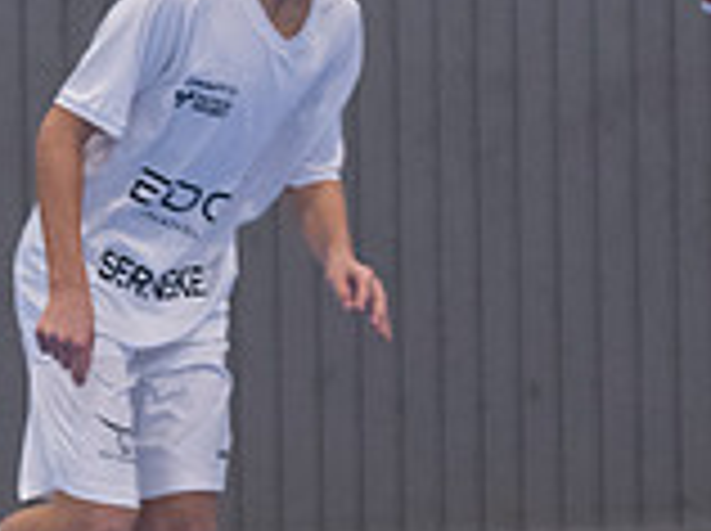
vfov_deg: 1.8
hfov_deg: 2.5
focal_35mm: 810
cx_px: 153
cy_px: 169
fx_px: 16612
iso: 2000
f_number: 3.2
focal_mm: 150
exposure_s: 1/400
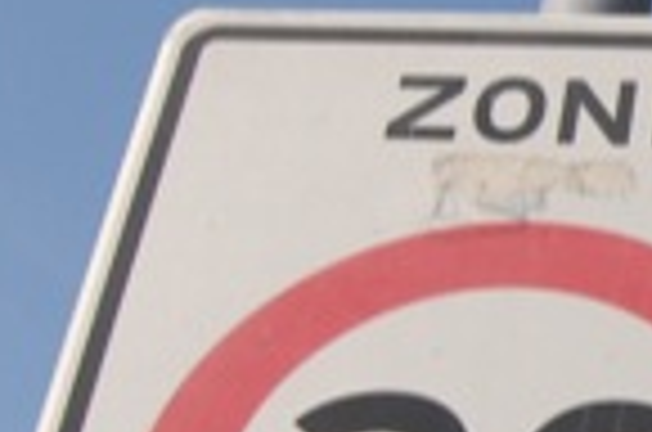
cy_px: 259
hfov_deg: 15.0
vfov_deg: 11.5
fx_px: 2150
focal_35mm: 119
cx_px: 1165
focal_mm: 18
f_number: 10
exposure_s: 1/400
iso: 400
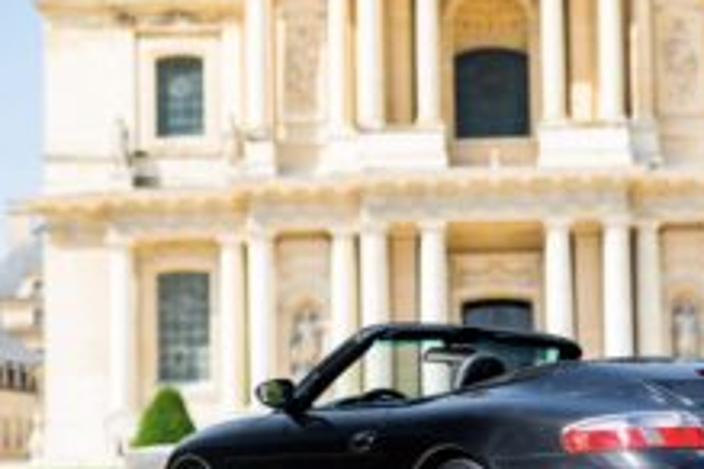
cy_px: 339
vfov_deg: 15.0
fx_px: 1779
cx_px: 511
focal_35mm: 91
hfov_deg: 22.2
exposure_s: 1/1000
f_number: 2
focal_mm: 50
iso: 100
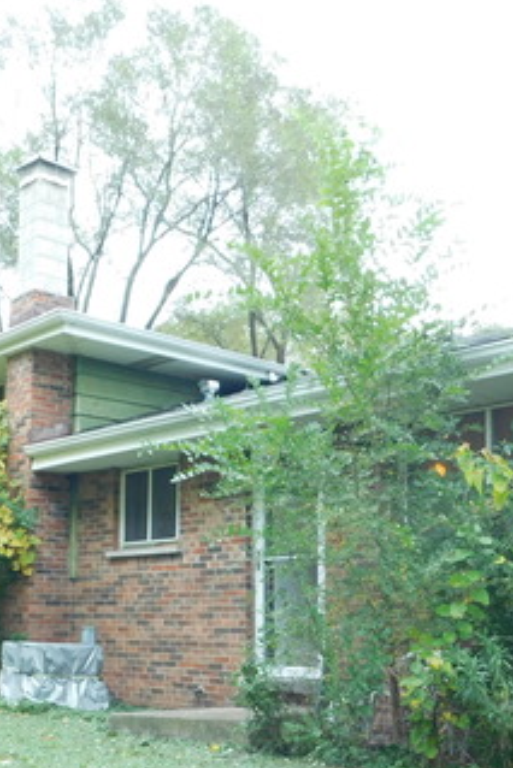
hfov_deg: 28.0
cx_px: 185
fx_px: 1025
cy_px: 571
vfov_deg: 40.0
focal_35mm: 48
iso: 125
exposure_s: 1/60
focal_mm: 4
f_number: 3
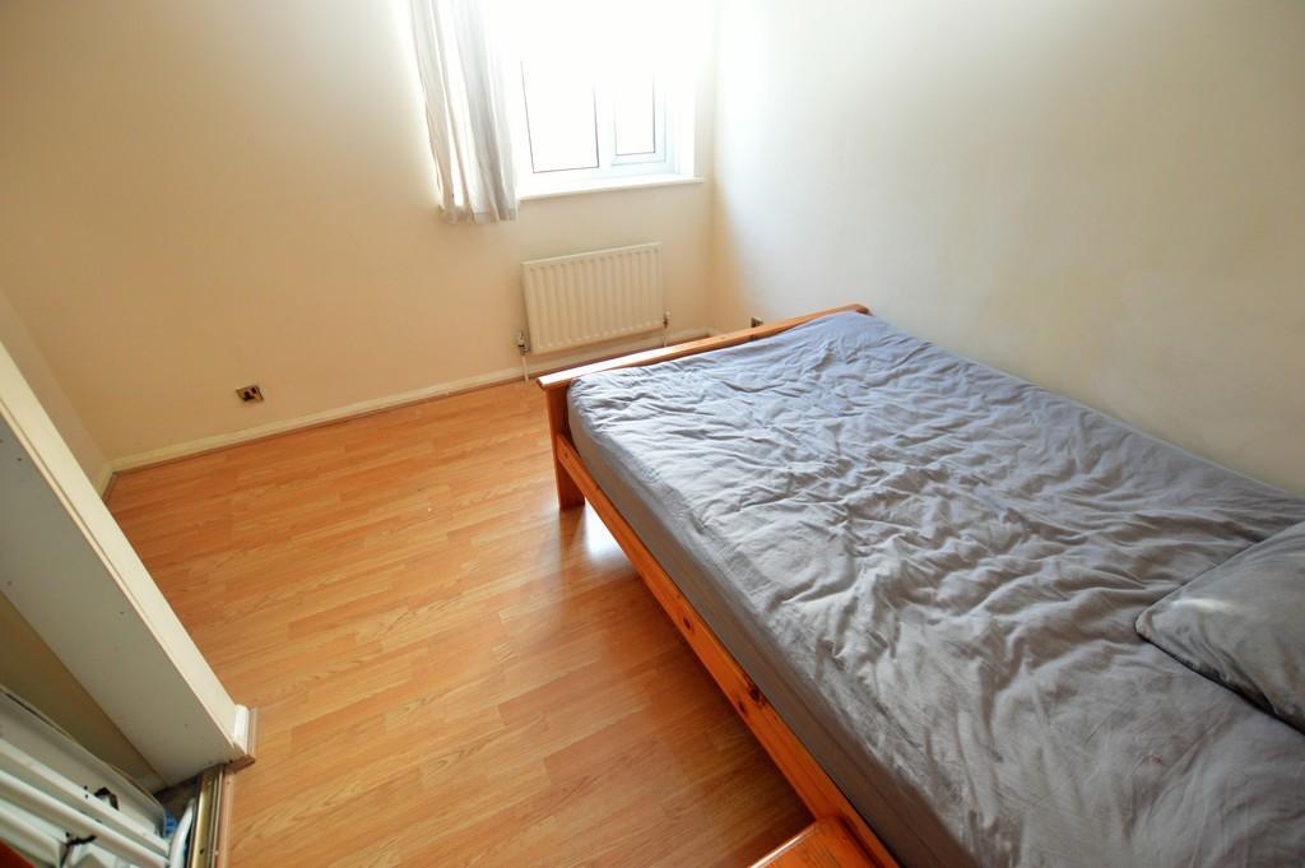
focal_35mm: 15
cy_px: 434
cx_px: 652
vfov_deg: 77.2
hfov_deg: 100.4
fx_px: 543
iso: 900
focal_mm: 10
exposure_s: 1/60
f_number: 3.5
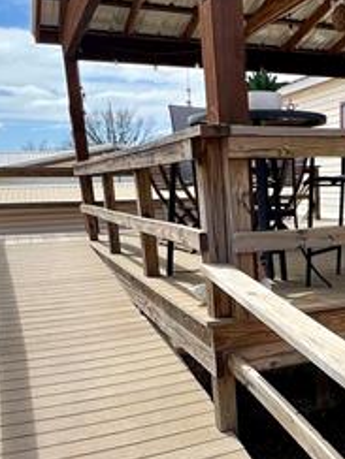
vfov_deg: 44.0
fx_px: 545
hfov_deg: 32.9
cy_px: 354
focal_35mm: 41
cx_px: 326
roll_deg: +1.6
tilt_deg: -16.2
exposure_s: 1/1193
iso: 32
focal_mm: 1.57
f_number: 1.8
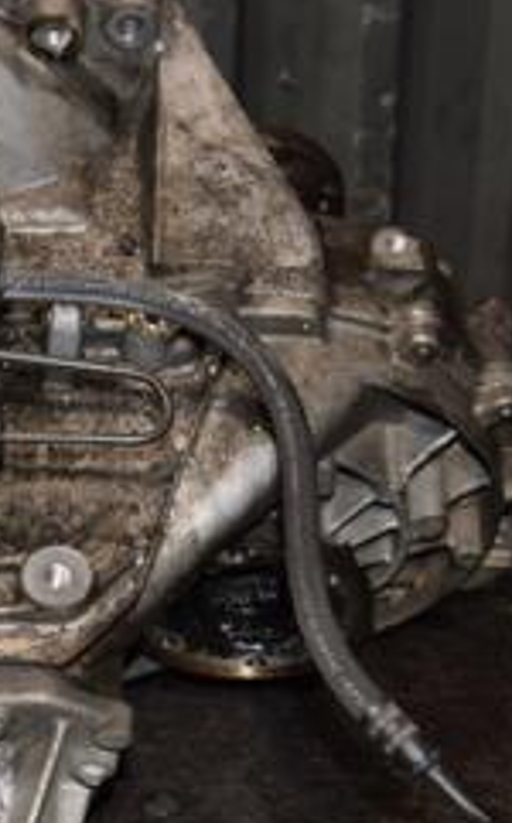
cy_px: 434
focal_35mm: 95
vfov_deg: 21.8
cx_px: -201
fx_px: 2133
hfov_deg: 13.1
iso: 800
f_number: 5
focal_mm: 25
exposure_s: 1/60
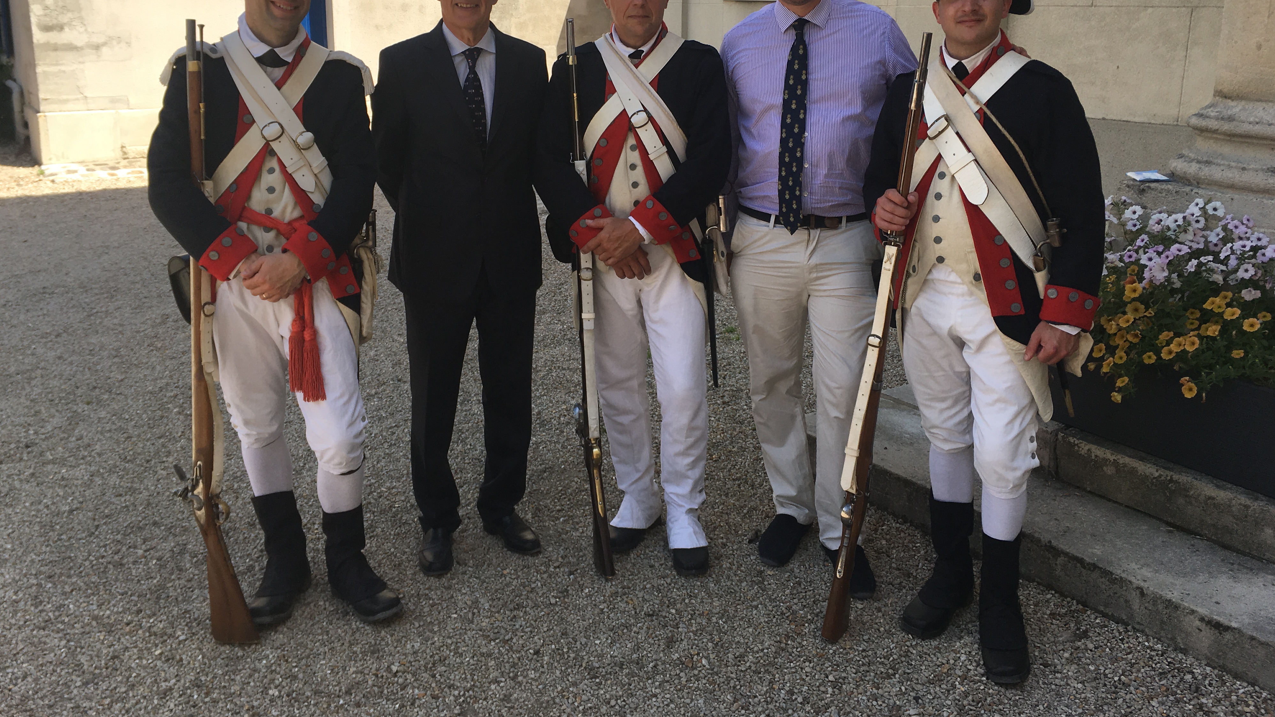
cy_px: 249
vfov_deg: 36.4
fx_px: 1082
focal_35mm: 32
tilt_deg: -11.6
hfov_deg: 61.0
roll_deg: -1.0
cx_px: 640
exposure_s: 1/793
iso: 25
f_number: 2.2
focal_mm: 4.15
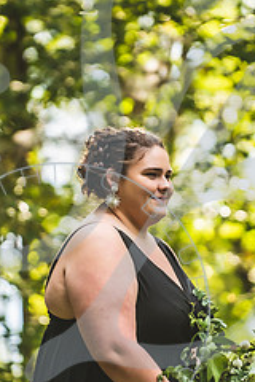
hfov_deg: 3.7
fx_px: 3984
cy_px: 189
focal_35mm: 375
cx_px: 134
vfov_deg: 5.5
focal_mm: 200
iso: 500
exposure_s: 1/640
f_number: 2.8
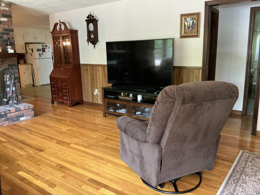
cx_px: 130
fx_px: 210
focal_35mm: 28
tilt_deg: -12.6
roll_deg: +2.2
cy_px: 98
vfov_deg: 49.7
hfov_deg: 63.4
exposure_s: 1/60
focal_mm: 3
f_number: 1.8
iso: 250
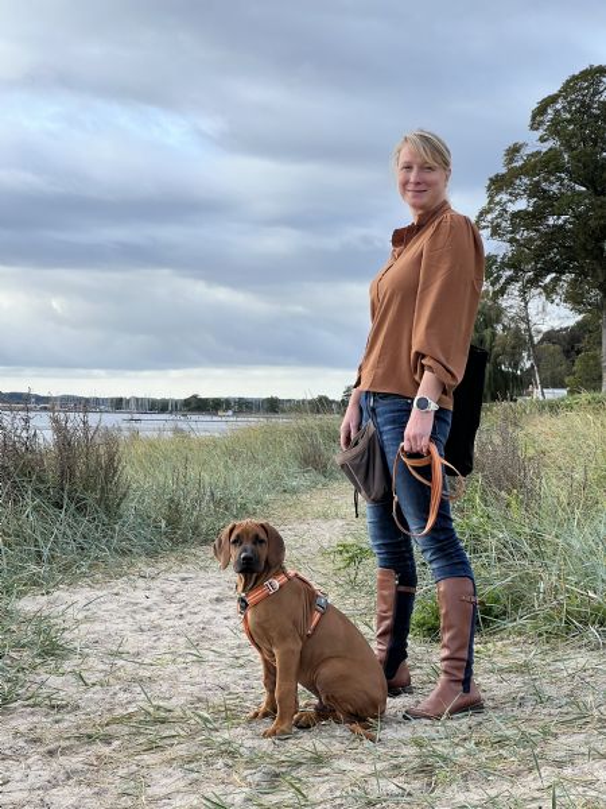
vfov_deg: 25.3
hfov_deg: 19.1
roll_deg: -2.5
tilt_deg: -1.3
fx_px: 1797
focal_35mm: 77
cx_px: 303
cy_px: 404
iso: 32
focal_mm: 9
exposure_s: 1/350
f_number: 2.8
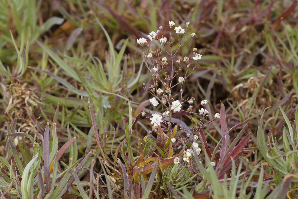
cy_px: 100
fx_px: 1242
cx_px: 149
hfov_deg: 13.7
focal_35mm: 150
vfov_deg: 9.1
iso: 500
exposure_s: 1/160
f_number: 9
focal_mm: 100
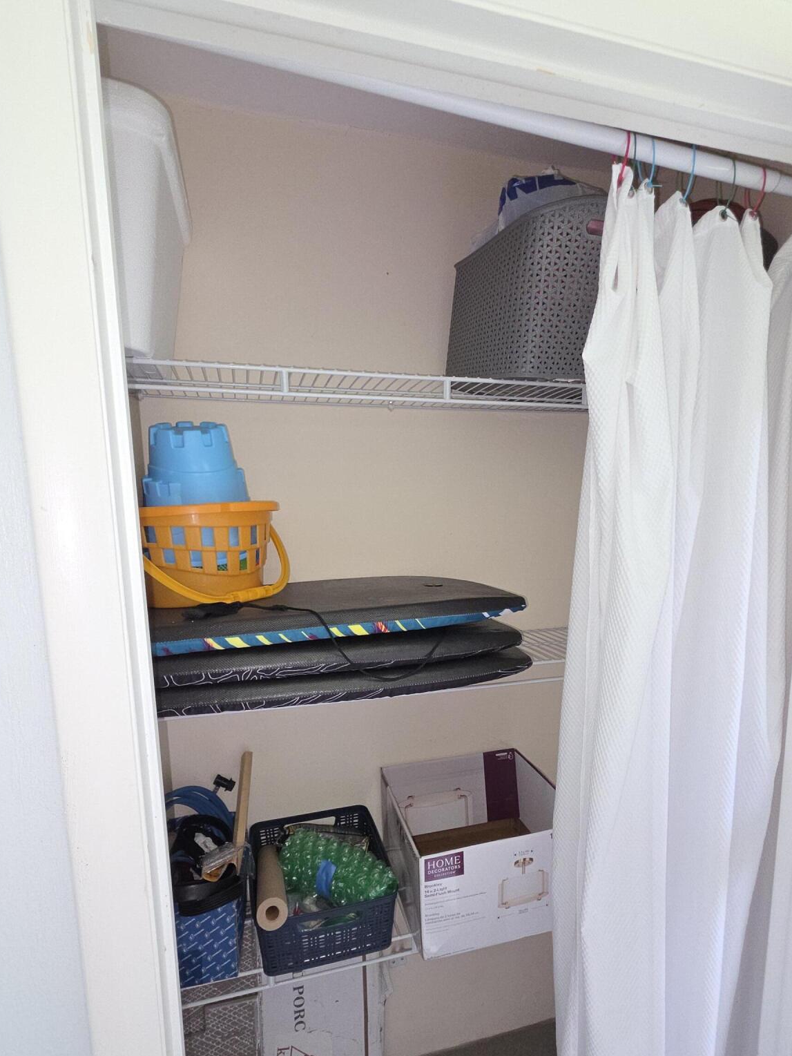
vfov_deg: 90.4
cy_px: 602
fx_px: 519
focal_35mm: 17
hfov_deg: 74.7
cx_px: 419
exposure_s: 1/60
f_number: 1.9
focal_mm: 2.2
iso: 100
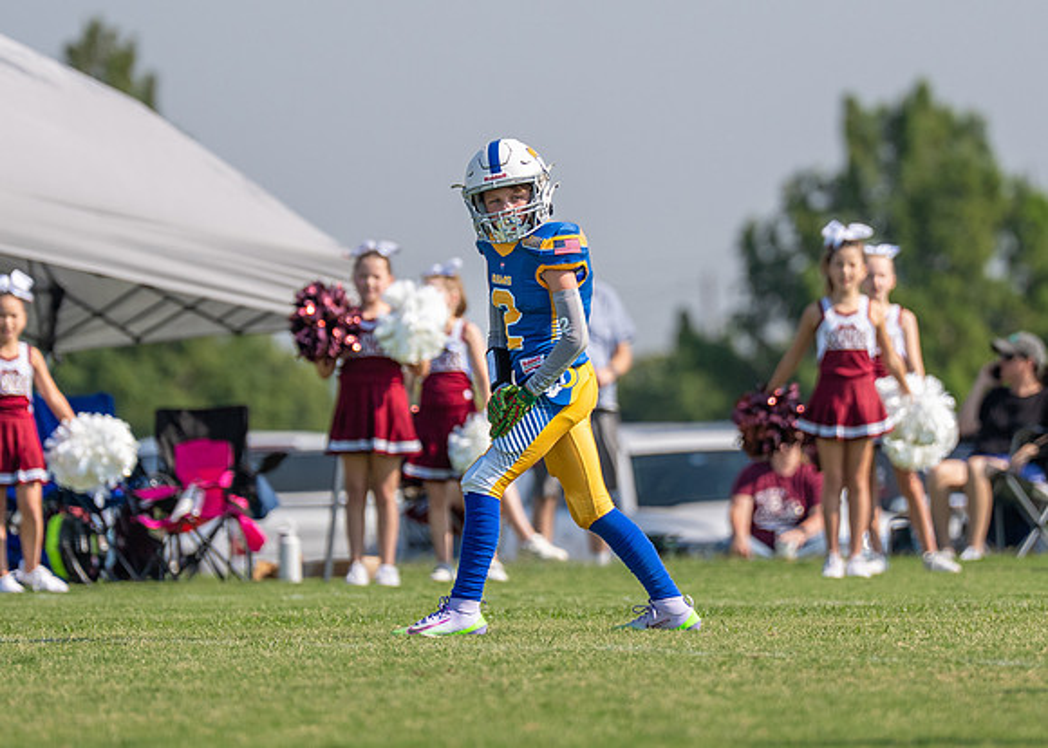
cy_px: 209
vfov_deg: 3.2
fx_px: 13515
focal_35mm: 454
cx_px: 580
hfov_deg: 4.4
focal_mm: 200
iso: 160
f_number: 2.8
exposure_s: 1/4000
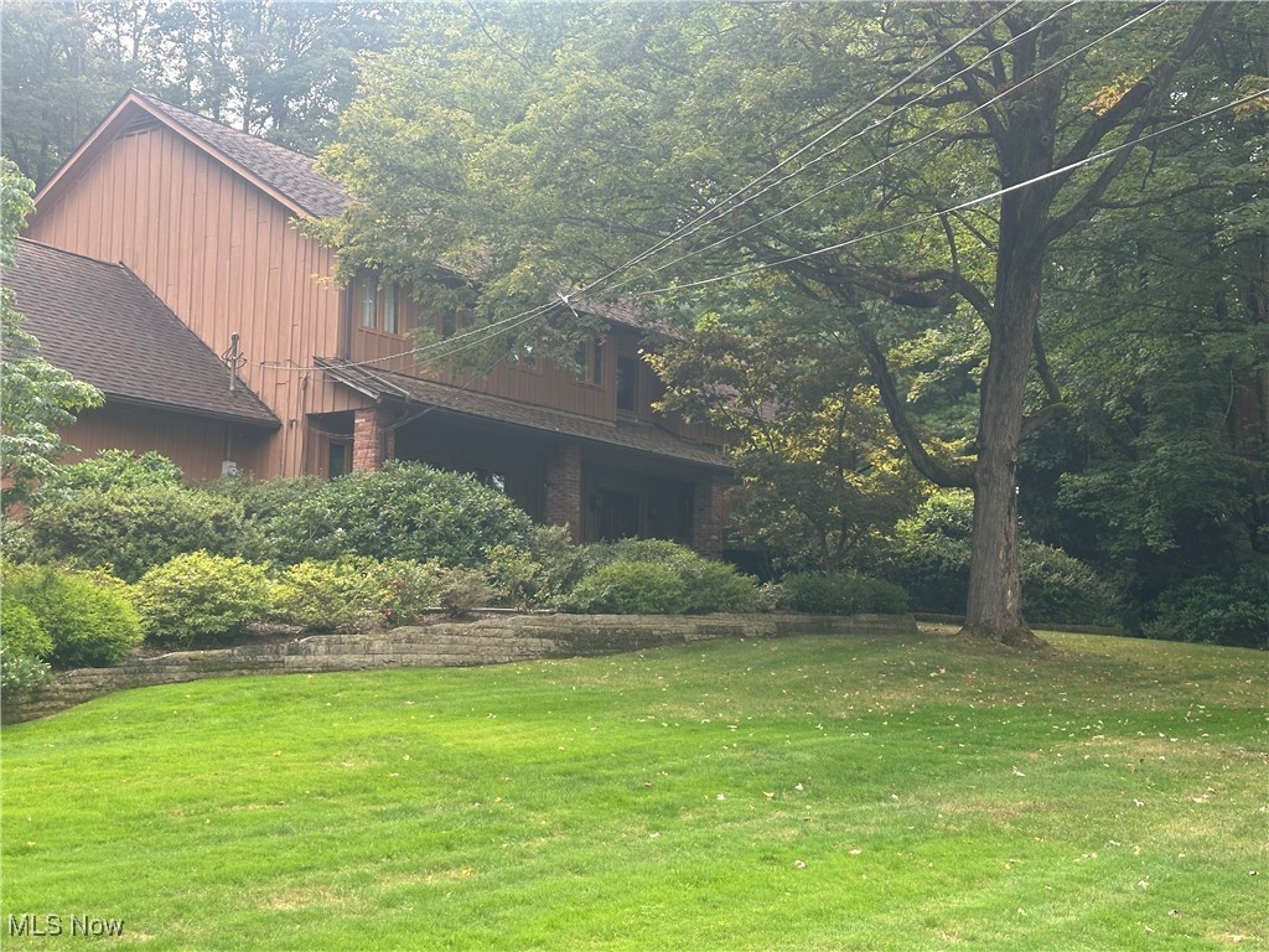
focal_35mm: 48
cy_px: 476
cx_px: 634
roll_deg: -1.3
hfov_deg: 39.7
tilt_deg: +7.3
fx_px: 1760
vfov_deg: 30.3
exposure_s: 1/387
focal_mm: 6.86
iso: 64
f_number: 1.78
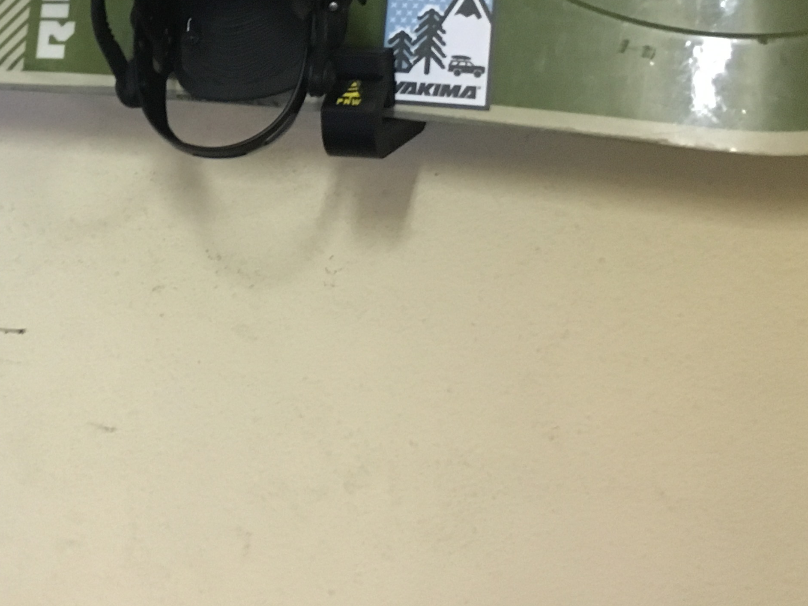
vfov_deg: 22.6
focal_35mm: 62
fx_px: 1447
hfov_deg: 29.9
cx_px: 90
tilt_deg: -2.1
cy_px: -23
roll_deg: +1.0
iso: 400
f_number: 2.2
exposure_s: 1/15
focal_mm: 4.15
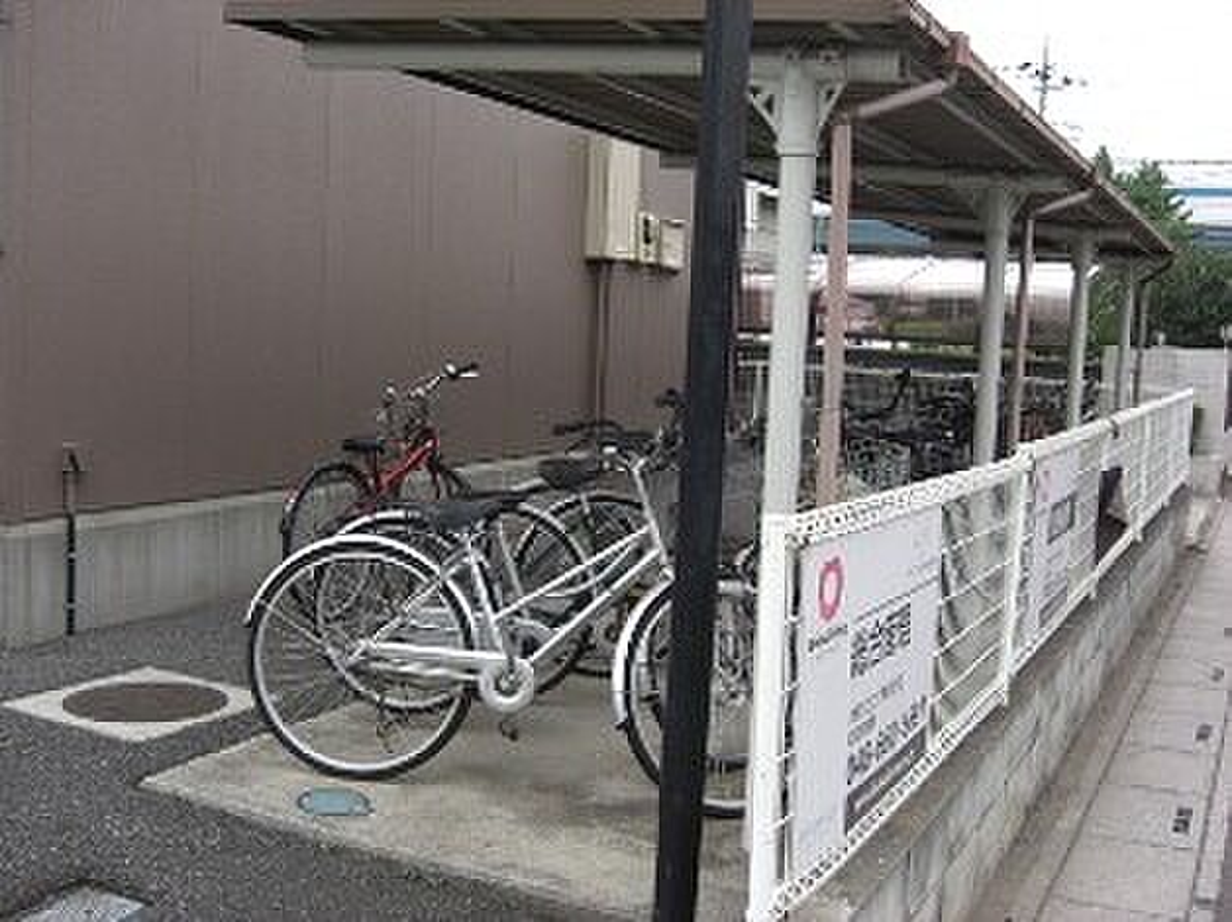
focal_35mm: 38
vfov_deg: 37.7
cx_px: 616
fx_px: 1351
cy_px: 461
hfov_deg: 49.0
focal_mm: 7.9
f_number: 2.8
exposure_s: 1/320
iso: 80
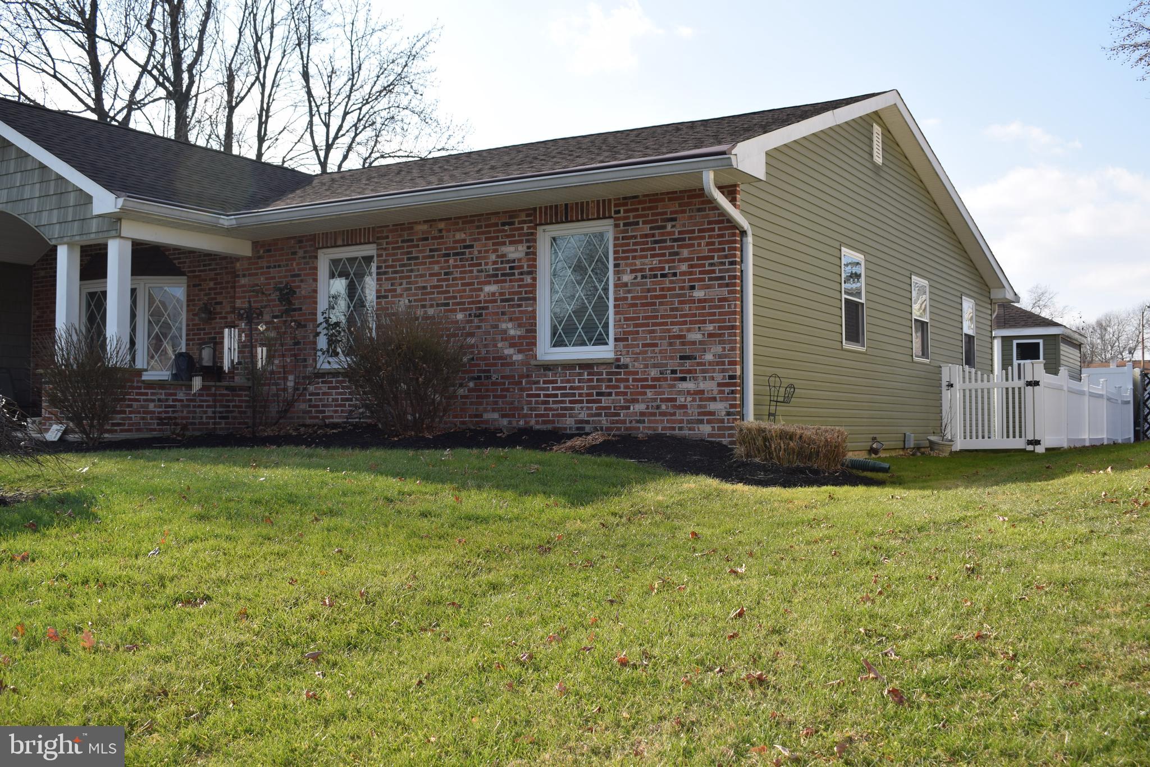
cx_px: 575
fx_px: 1198
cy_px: 384
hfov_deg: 51.3
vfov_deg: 35.5
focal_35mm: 38
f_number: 8
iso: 100
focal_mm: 25
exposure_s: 1/200
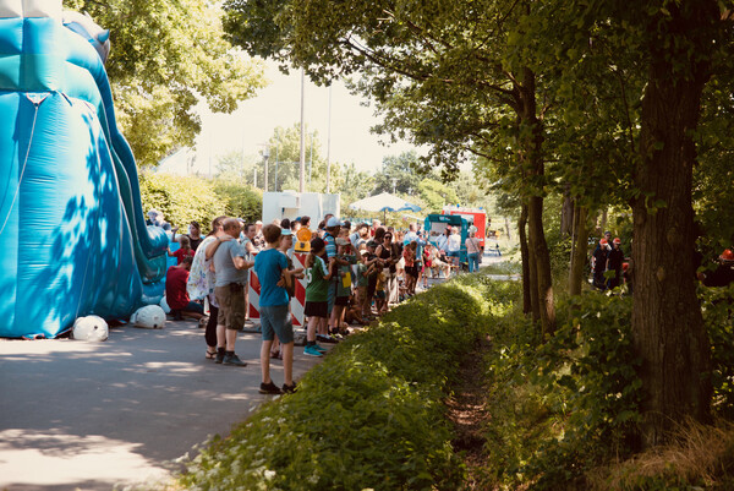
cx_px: 367
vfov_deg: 19.5
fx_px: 1428
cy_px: 246
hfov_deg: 28.8
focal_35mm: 70
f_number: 5.6
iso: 100
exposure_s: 1/125
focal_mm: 70
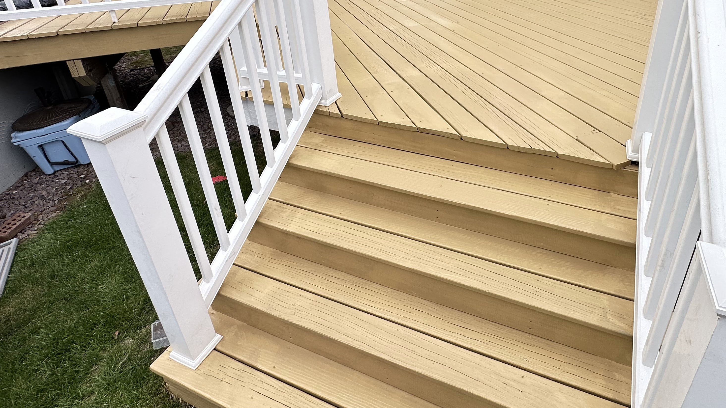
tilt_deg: -24.4
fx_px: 404
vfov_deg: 50.6
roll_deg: +0.7
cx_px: 432
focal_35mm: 21
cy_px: 85
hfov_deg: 82.9
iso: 40
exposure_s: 1/118
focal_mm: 2.22
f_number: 2.2
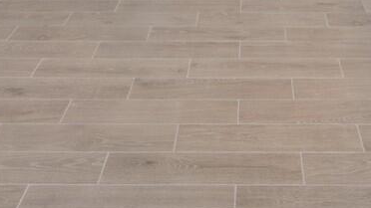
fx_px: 620
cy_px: -284
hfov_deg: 33.2
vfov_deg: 13.8
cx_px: 227
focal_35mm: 63
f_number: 8
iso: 160
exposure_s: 1/6
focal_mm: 14
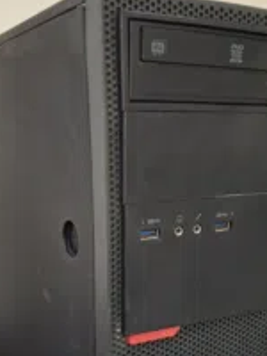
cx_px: 105
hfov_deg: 29.0
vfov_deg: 37.4
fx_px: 514
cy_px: 260
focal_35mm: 50
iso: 640
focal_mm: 4.69
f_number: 1.8
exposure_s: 1/25
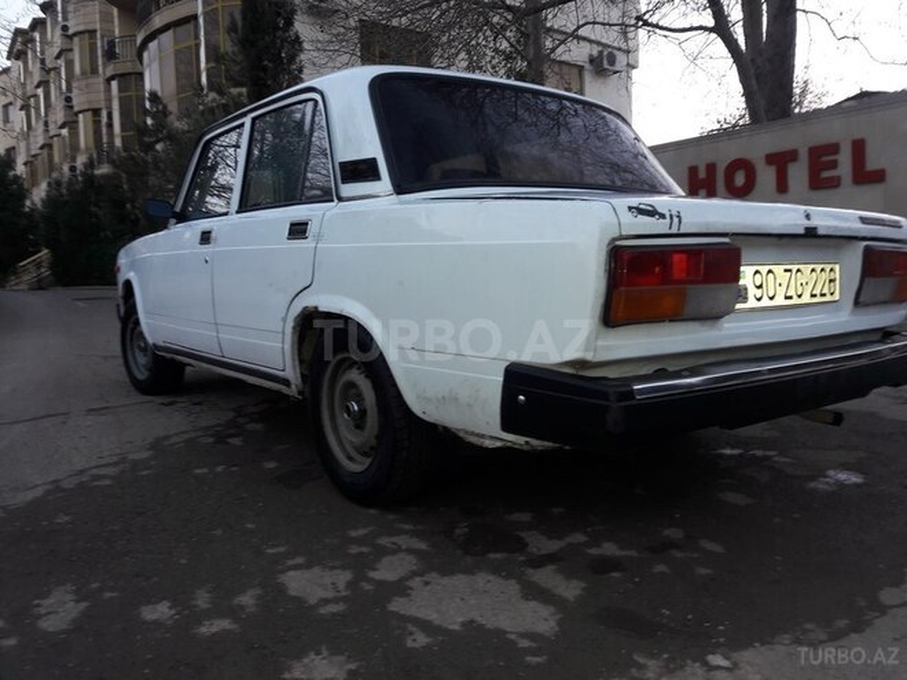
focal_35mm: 28
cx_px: 454
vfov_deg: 49.7
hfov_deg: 63.4
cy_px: 340
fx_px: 734
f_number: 1.9
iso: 64
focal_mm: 3.7
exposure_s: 1/50
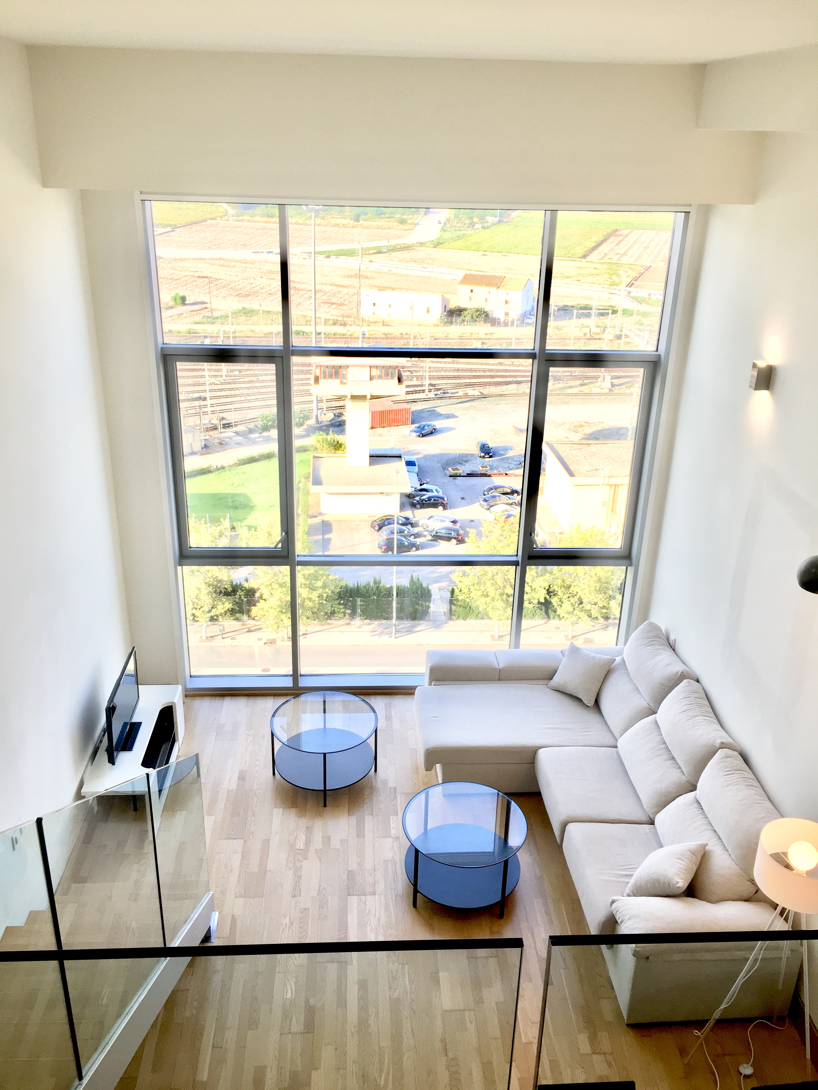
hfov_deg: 48.2
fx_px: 914
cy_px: 545
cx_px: 409
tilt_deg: -24.8
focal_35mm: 29
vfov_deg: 61.7
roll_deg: -1.6
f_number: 2.2
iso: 32
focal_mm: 4.15
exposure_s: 1/100
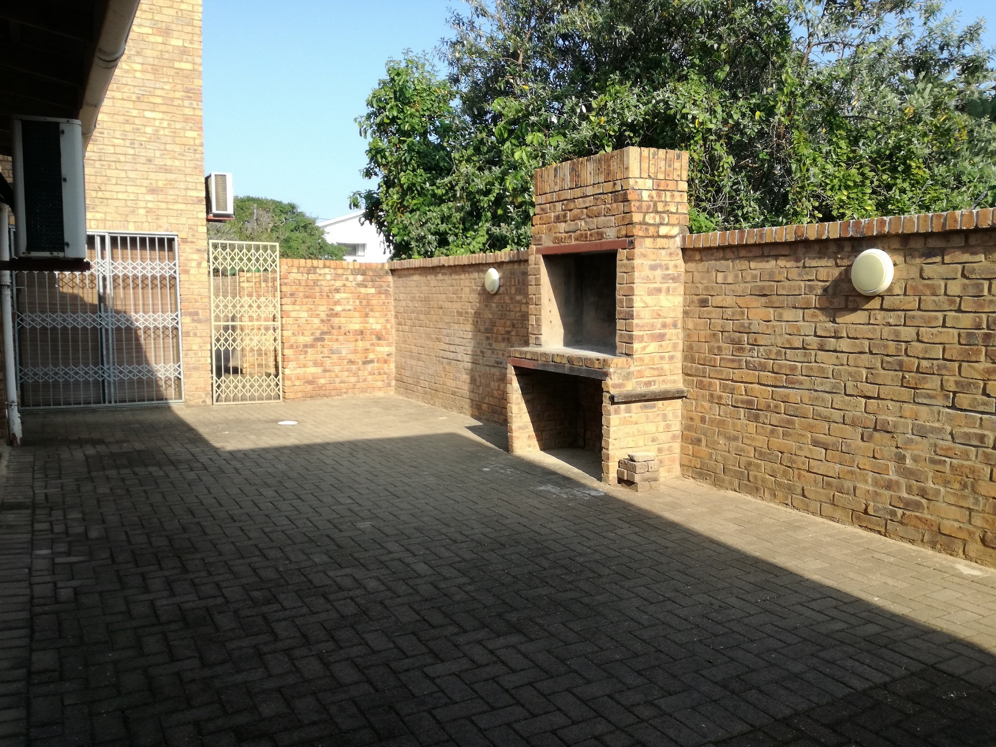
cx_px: 498
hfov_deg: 65.3
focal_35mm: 27
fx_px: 777
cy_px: 374
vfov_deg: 51.4
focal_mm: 3.79
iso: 50
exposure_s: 1/600
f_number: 2
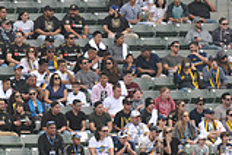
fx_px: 4698
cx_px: 86
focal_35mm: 729
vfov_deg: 1.9
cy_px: 78
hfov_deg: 2.8
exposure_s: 1/2500
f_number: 3.5
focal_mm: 200
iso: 320
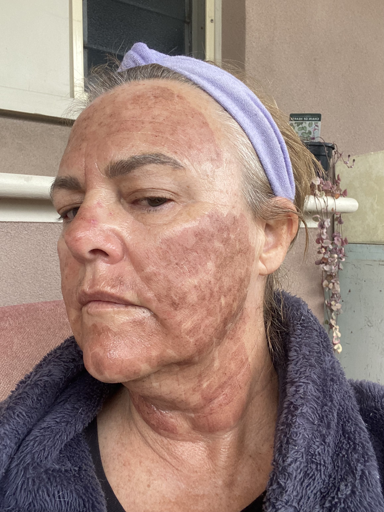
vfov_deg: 60.0
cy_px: 256
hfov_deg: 46.8
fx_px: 444
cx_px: 192
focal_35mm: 30
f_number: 2.2
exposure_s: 1/105
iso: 100
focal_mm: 2.71
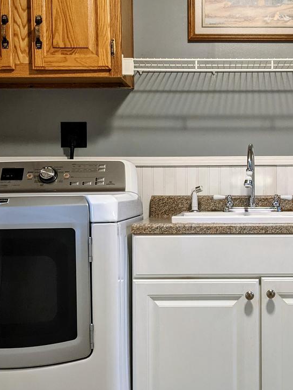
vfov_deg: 33.8
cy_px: 202
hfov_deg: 25.3
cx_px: 225
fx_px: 643
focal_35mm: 57
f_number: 1.73
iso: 113
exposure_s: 1/24
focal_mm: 4.38
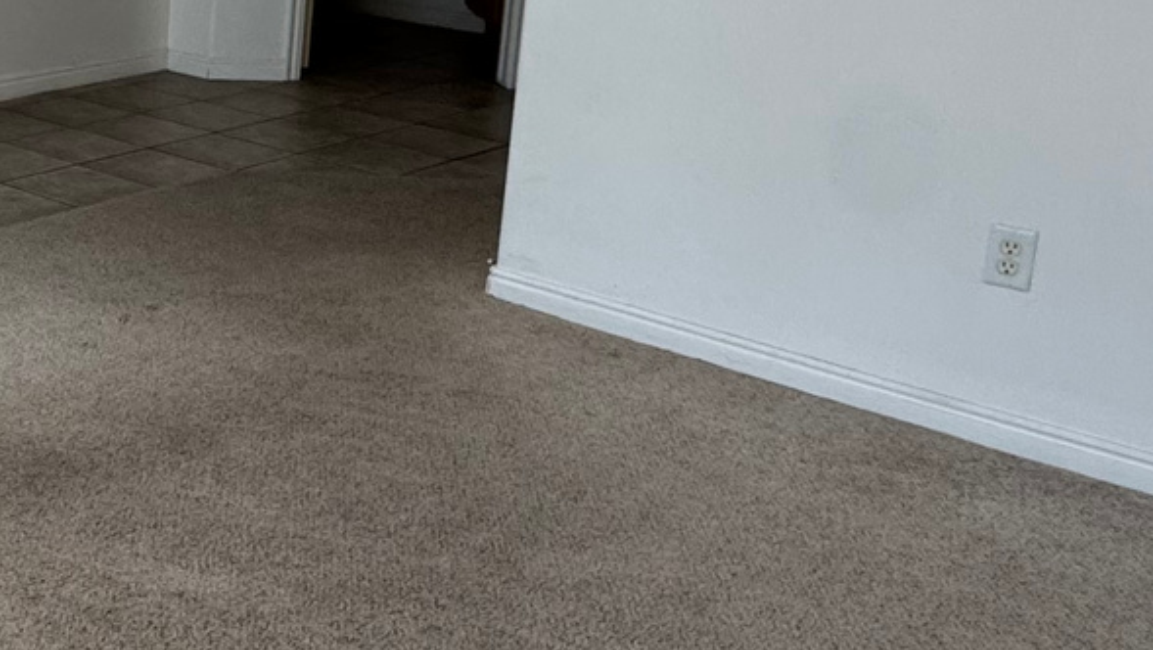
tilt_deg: -13.9
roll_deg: +0.1
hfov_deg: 33.1
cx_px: -180
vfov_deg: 22.2
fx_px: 1621
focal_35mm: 53
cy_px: 92
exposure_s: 1/120
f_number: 2.2
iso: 160
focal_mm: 2.22
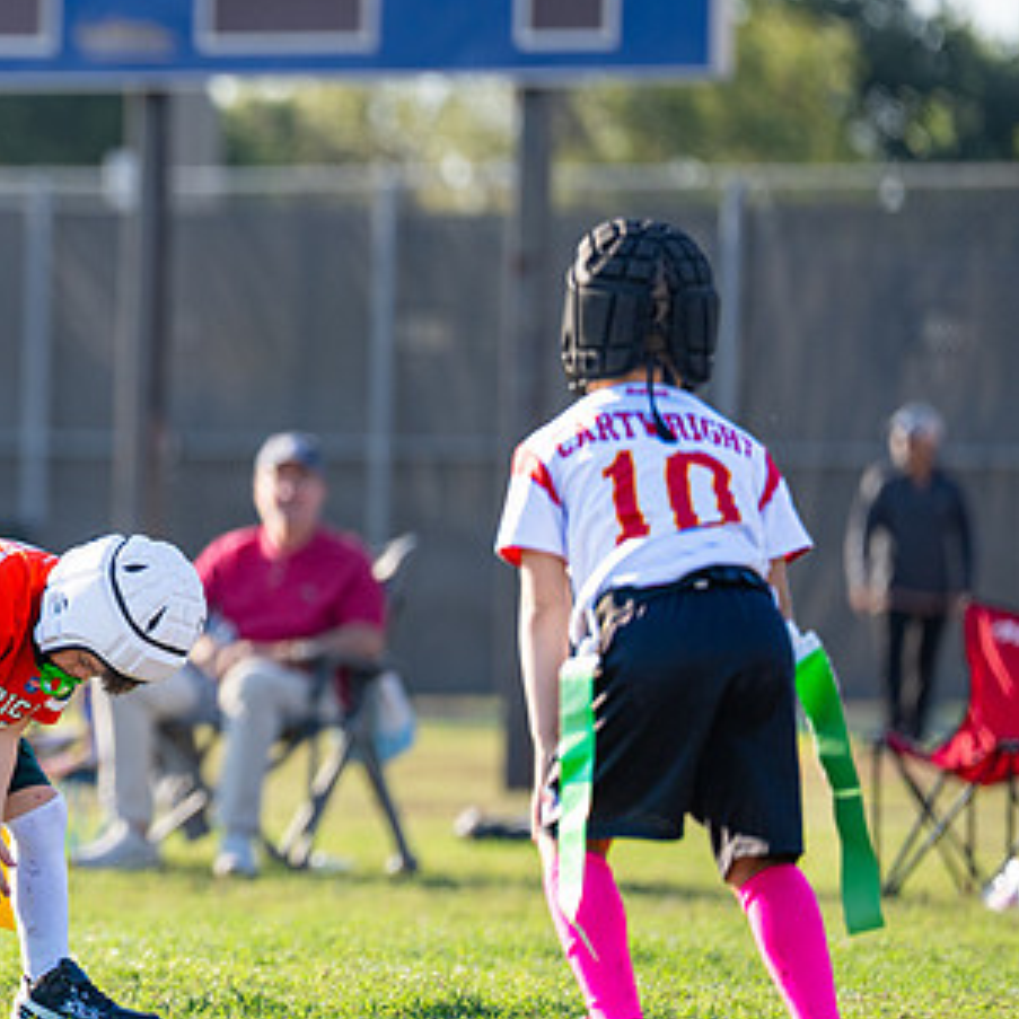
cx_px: -227
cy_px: 477
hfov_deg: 4.1
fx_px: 14188
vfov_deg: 4.1
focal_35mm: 426
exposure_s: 1/1600
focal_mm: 200
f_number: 2.8
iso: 250
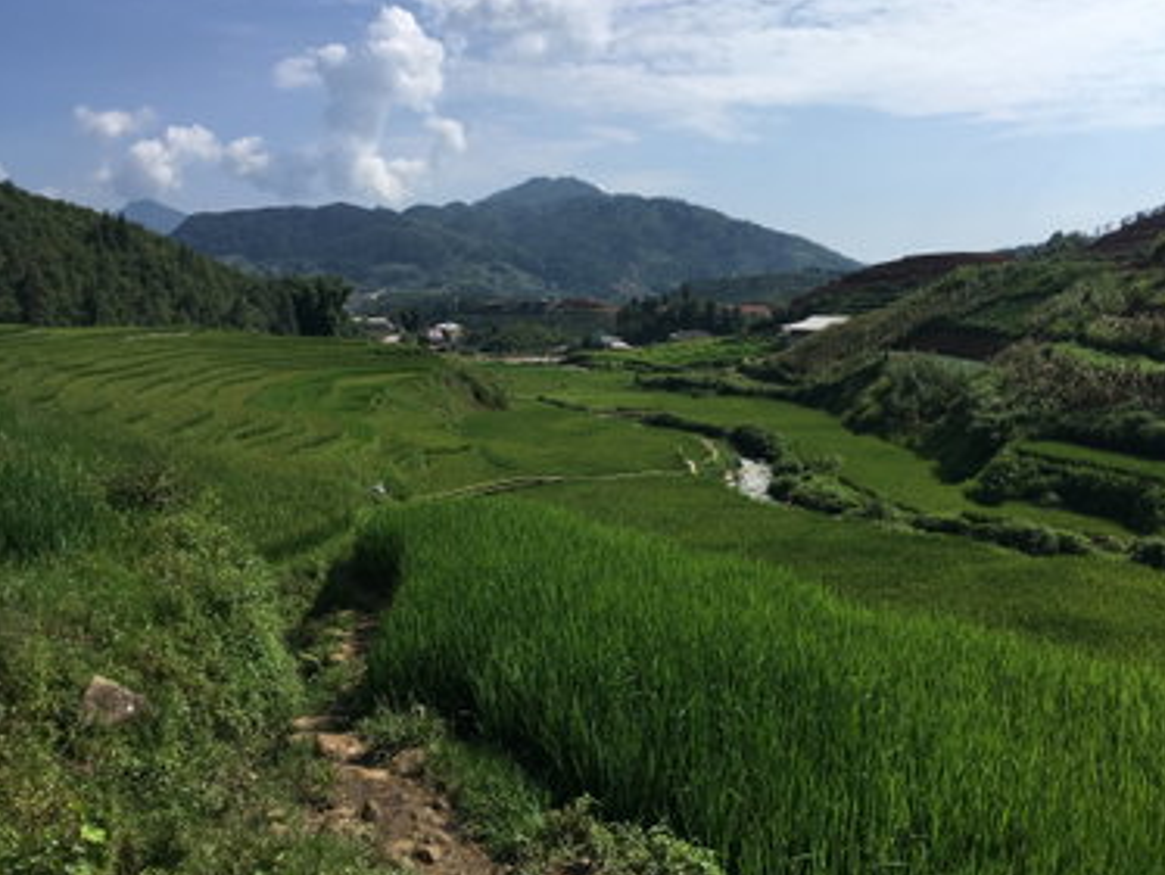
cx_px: 617
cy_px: 430
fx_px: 1044
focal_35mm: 31
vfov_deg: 45.5
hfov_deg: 58.3
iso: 25
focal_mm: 4.15
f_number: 2.2
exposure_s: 1/2481
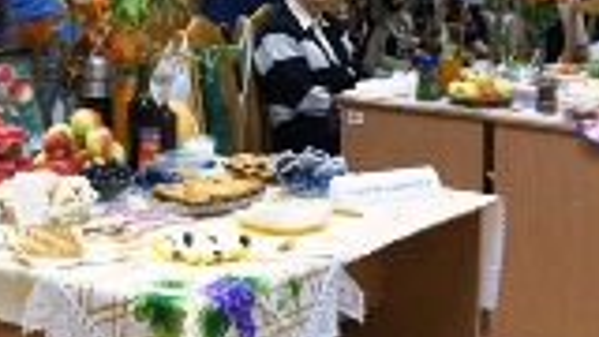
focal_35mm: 88
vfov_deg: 13.7
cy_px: 77
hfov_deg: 23.7
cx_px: 94
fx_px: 1398
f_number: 4.5
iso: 2000
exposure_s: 1/80
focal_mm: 20
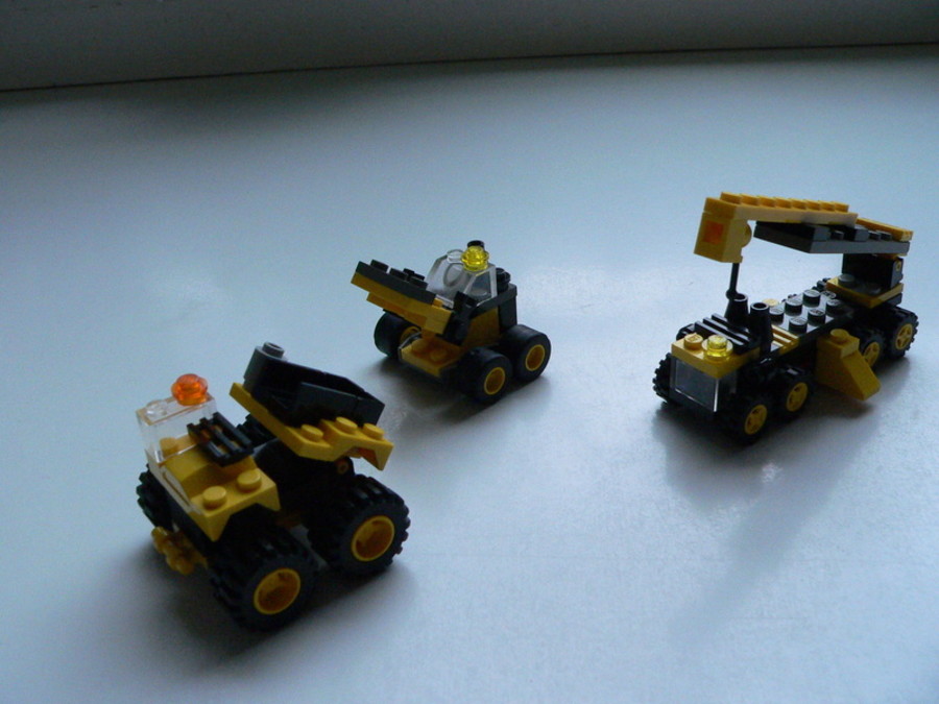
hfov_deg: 51.4
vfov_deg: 39.7
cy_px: 352
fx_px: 977
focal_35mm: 36
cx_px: 470
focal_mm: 6
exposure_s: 1/160
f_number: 4
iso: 400
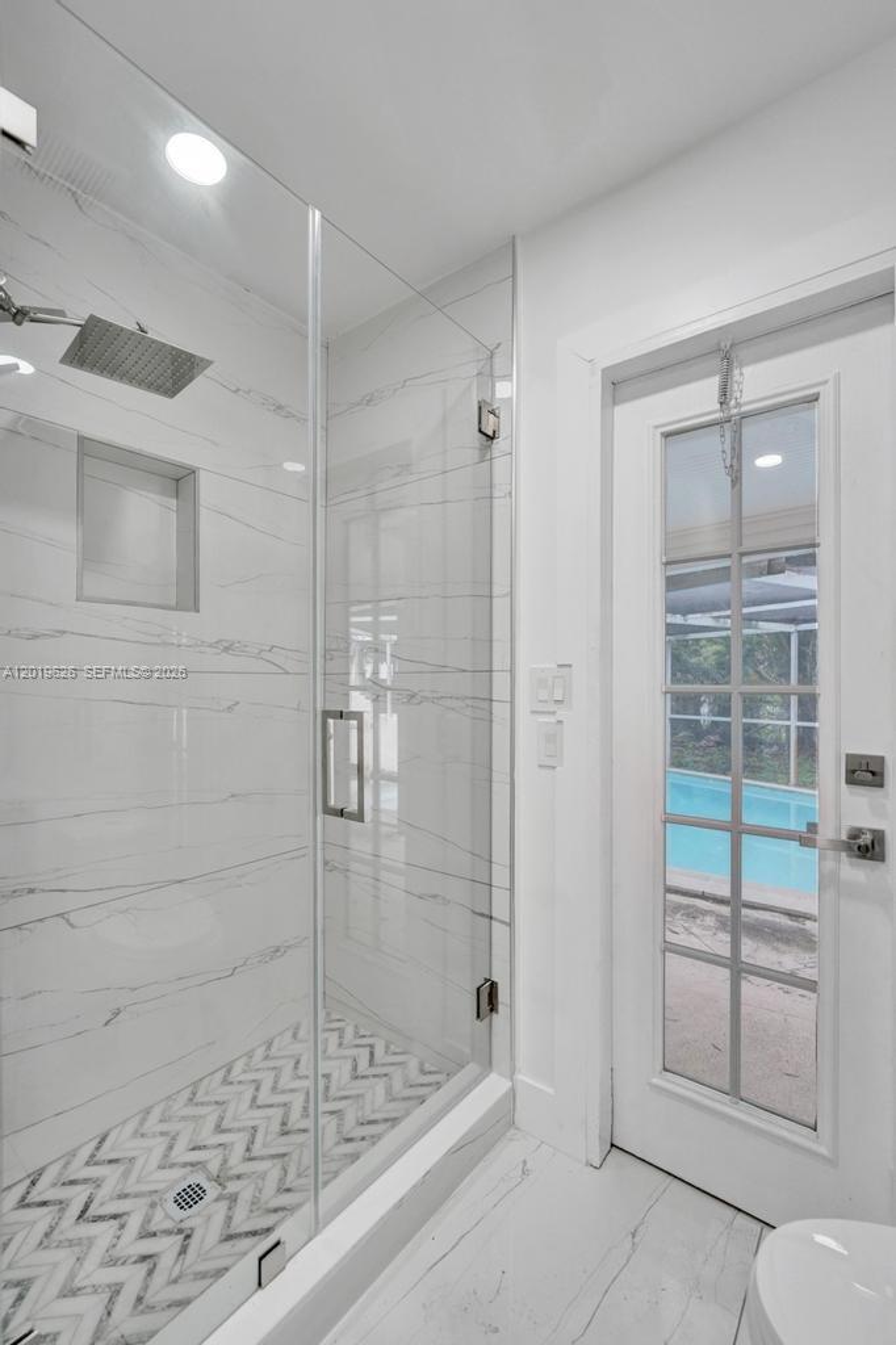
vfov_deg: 104.3
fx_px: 523
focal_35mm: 14
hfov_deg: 81.2
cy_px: 672
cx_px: 448
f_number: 4
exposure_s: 1/400
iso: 1250
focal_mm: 14
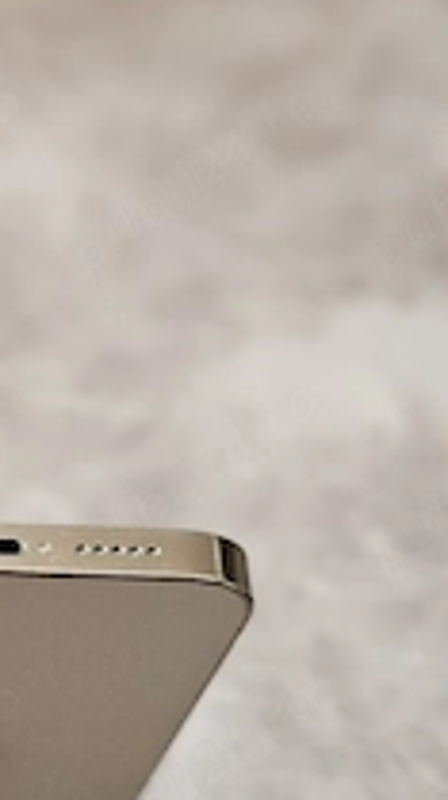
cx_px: -27
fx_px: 1017
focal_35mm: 48
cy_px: 524
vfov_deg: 42.4
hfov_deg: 23.5
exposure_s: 1/204
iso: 640
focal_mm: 5.4
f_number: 1.8
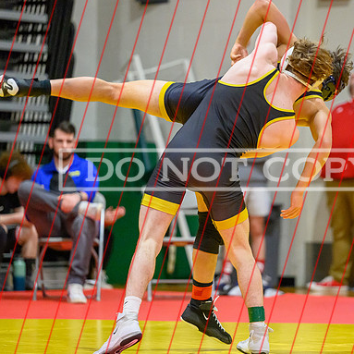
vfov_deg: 8.7
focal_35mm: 201
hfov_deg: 8.7
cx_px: 244
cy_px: 168
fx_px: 2326
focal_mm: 145
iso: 11400
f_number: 2.8
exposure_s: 1/800
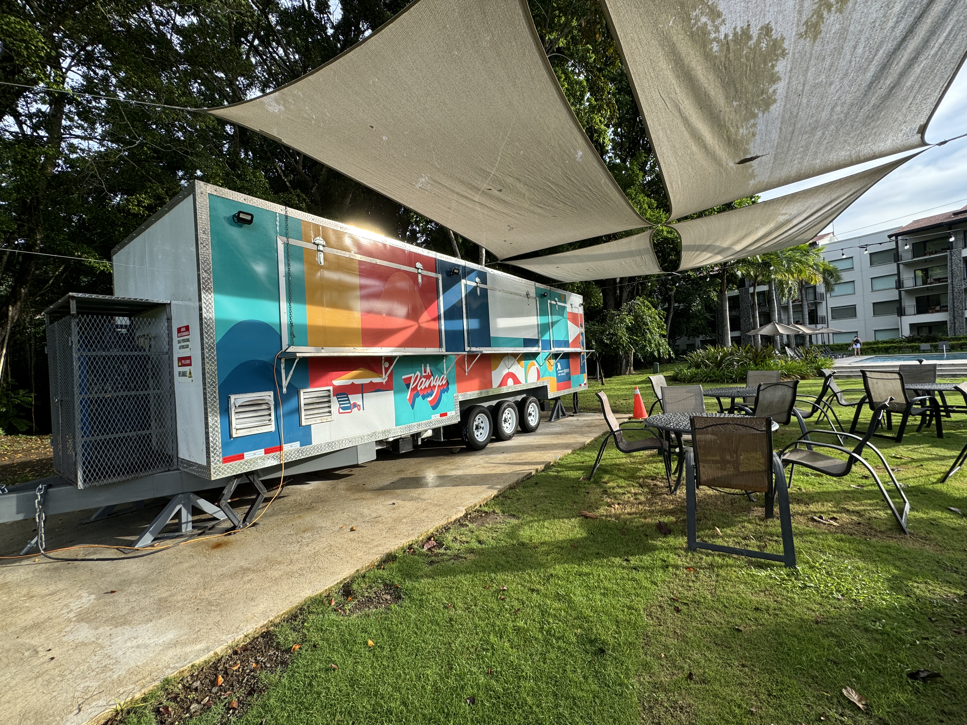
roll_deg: +1.4
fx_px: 391
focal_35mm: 14
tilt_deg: -1.6
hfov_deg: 102.1
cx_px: 484
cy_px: 362
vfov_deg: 85.7
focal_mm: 2.22
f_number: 2.2
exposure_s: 1/445
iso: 40
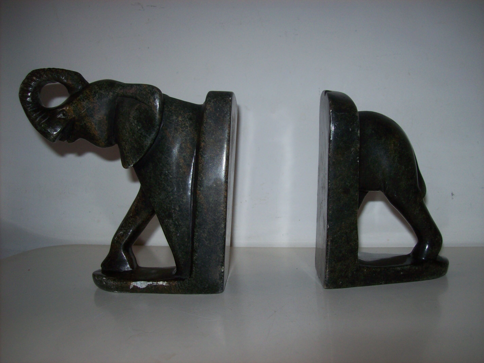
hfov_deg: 51.4
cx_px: 242
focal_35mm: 36
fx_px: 503
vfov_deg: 39.6
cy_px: 182
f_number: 2.7
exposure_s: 1/64
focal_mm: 6
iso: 80
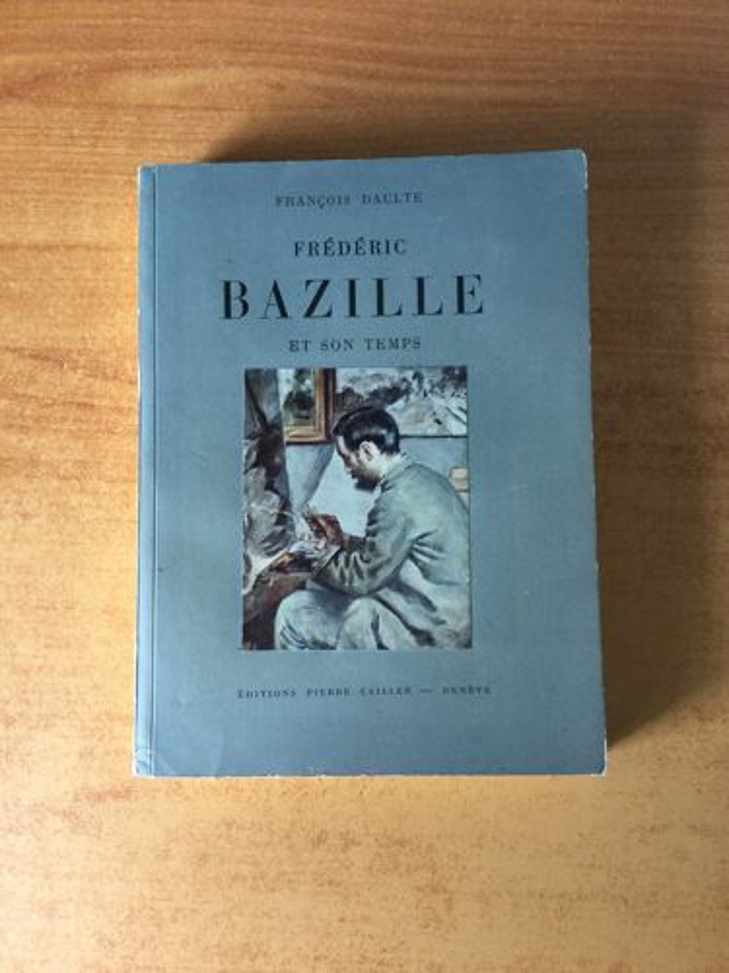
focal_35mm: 31
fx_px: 870
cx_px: 364
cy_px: 486
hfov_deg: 45.4
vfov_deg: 58.4
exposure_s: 1/33
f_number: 2.4
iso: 80
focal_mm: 3.3
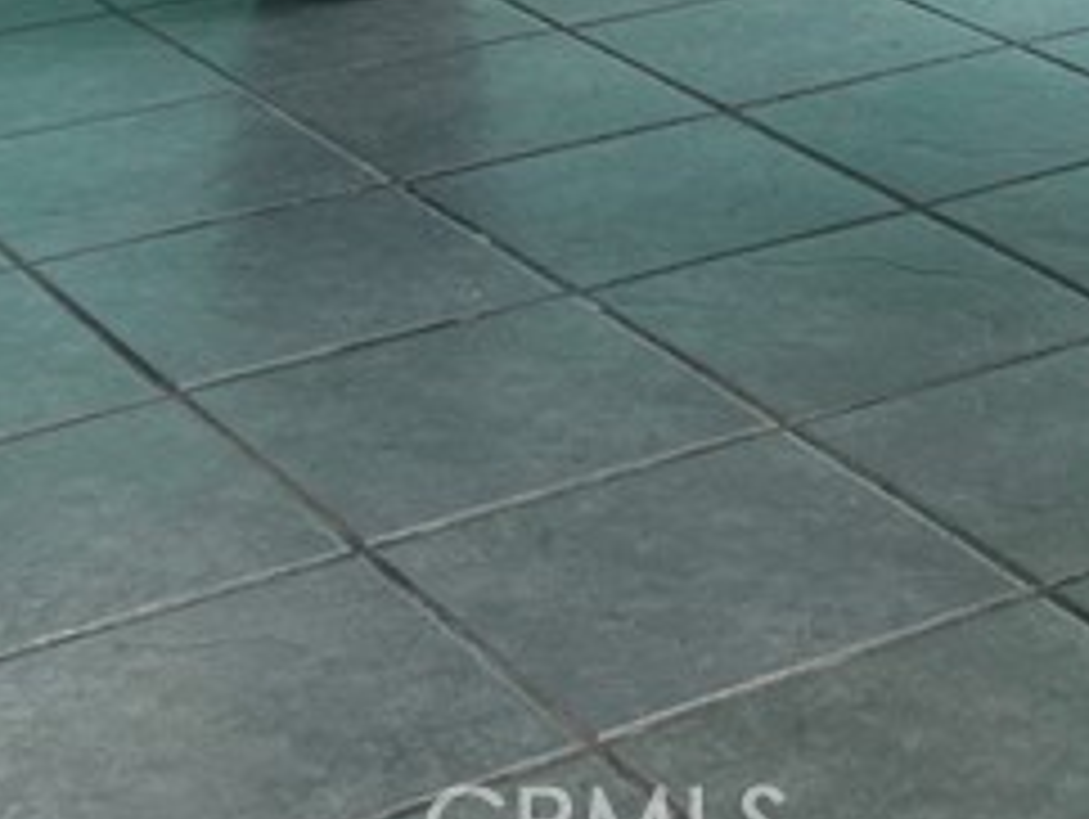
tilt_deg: -1.3
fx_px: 3464
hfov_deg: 17.1
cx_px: 1282
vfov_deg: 12.0
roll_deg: -0.5
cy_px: -837
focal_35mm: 110
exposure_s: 1/121
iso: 40
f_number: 1.5
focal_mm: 5.7
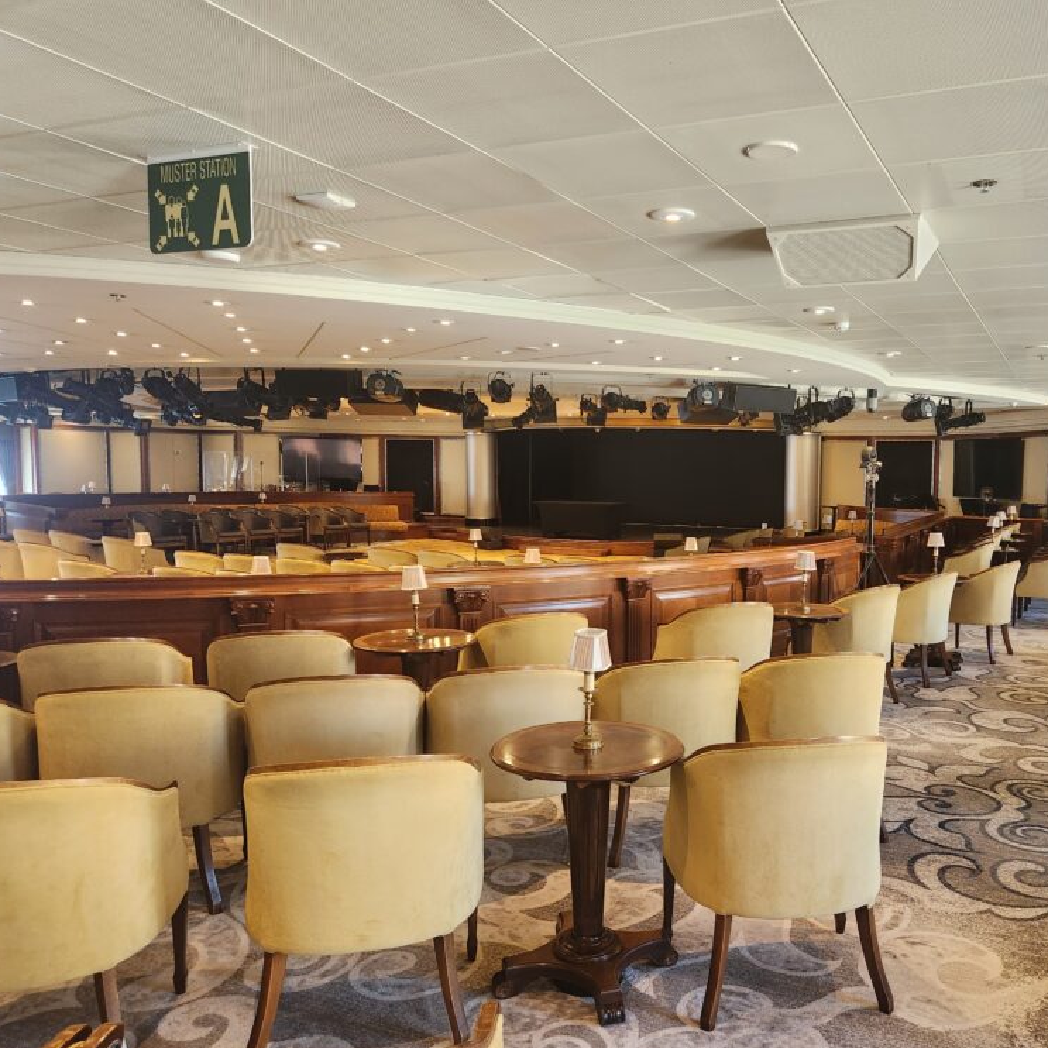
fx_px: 959
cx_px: 705
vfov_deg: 57.3
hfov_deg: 56.0
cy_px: 540
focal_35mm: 28
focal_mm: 5.4
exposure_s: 1/120
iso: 500
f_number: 1.8
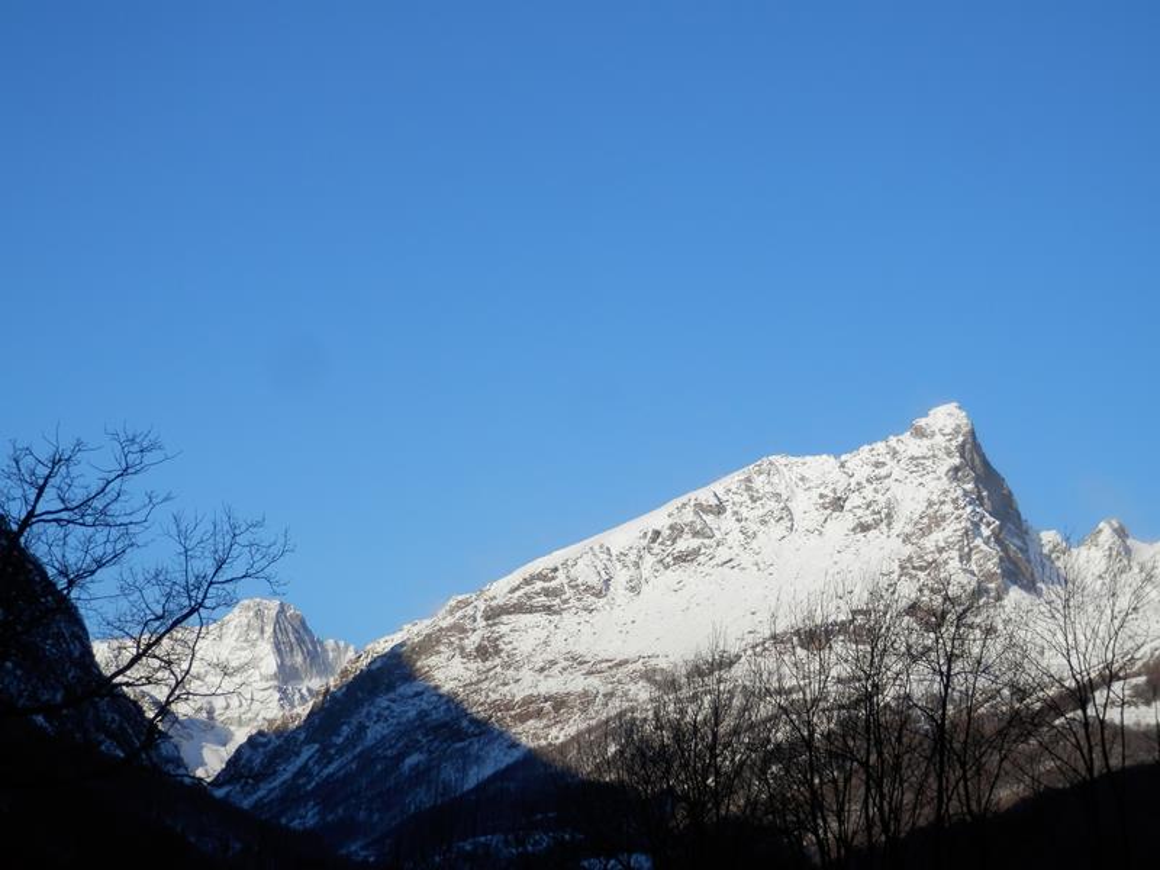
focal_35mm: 80
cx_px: 580
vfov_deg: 18.4
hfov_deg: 24.4
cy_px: 435
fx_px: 2681
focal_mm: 14.4
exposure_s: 1/500
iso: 80
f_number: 4.6
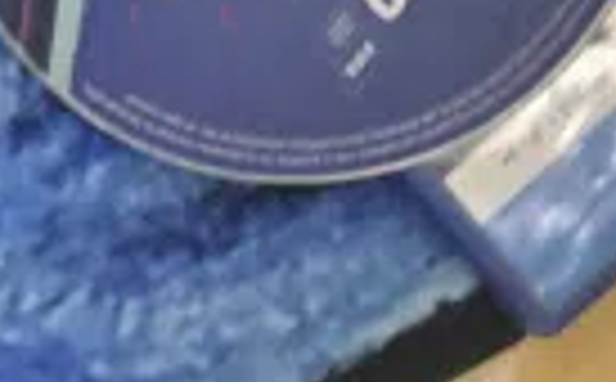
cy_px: -139
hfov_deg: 16.7
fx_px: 2077
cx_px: 76
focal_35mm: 124
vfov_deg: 10.3
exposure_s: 1/20
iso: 640
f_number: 1.8
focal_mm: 4.65
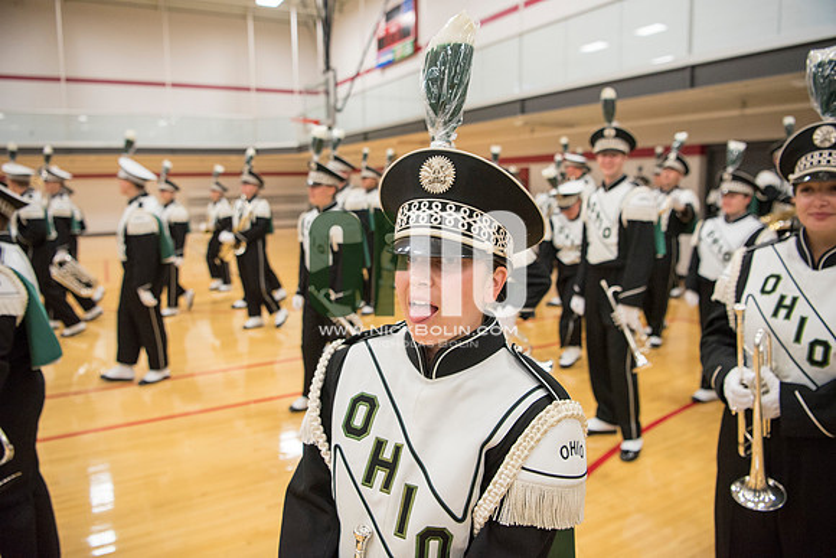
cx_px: 418
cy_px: 279
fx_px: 557
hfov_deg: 73.7
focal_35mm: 24
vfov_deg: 53.2
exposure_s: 1/320
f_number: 3.2
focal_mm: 24
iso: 2000
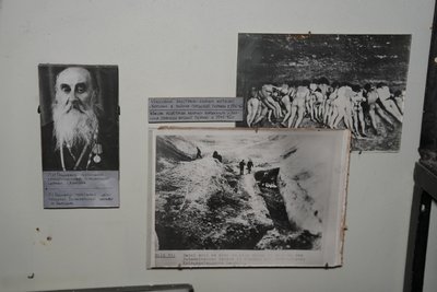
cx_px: 218
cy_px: 146
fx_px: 765
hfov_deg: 31.9
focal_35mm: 63
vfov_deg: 21.6
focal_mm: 63
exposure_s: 1/160
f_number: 2.8
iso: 2000
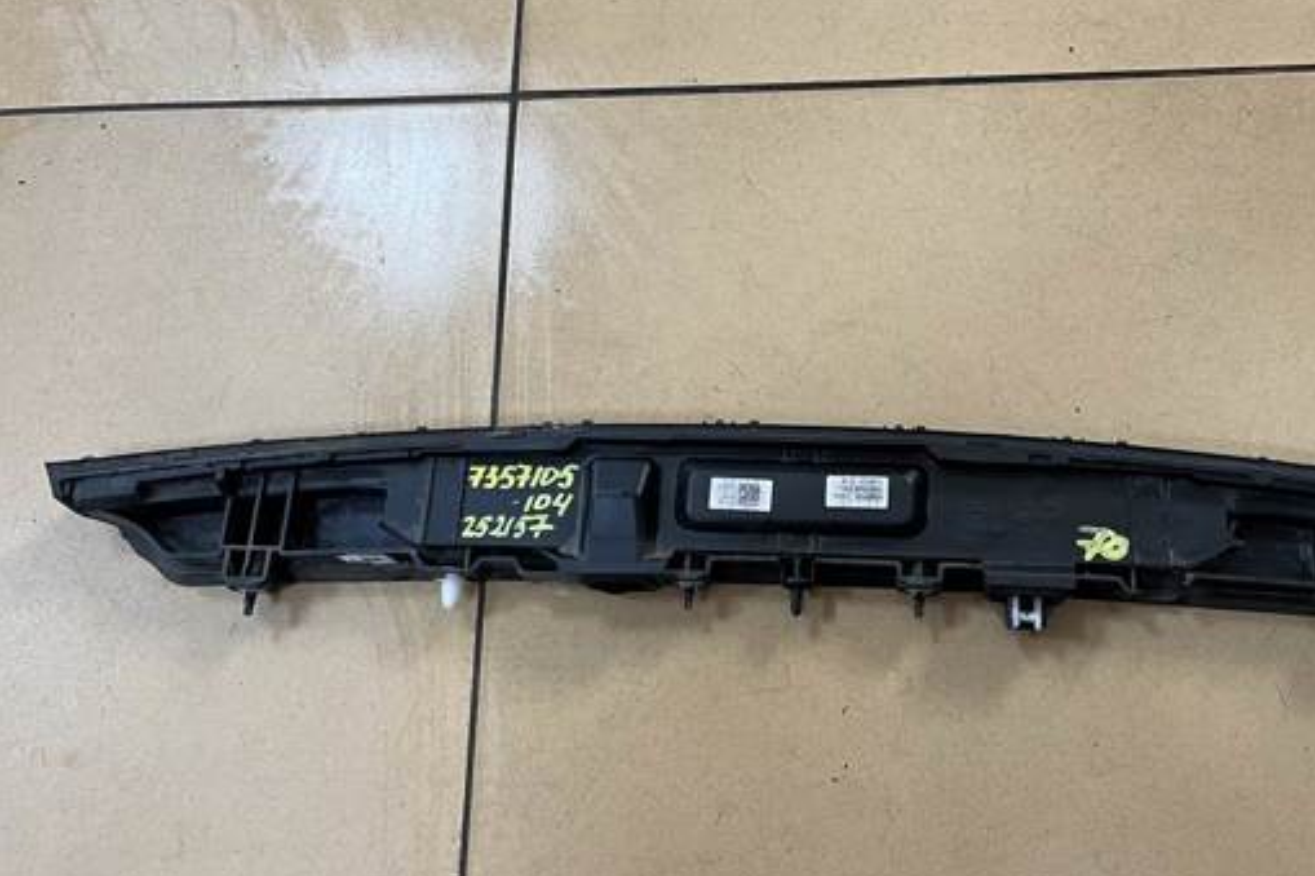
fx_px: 1241
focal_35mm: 34
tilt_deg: -74.1
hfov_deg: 55.2
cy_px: 437
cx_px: 822
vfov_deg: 38.9
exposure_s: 1/76
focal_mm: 5.1
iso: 125
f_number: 1.6
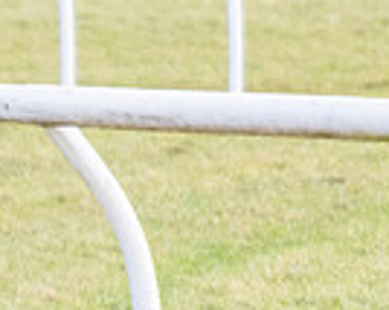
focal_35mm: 1421
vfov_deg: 1.1
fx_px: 16348
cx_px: -390
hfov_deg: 1.4
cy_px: 113
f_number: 4
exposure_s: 1/2000
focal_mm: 185
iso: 800
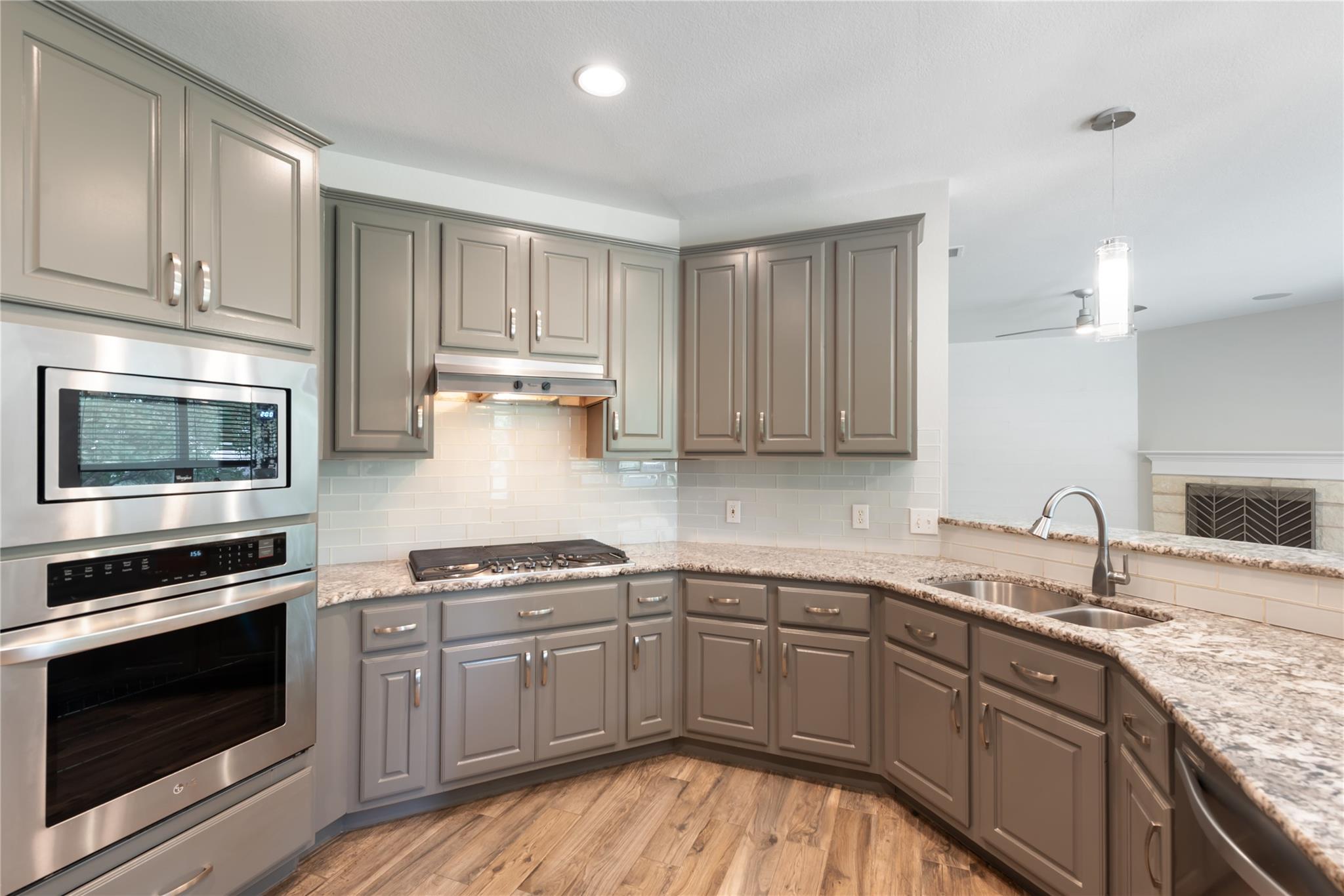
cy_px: 448
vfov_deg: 73.8
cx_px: 672
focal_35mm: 16
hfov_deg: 96.7
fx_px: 597
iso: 400
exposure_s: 1/1.25
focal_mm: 16
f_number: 8
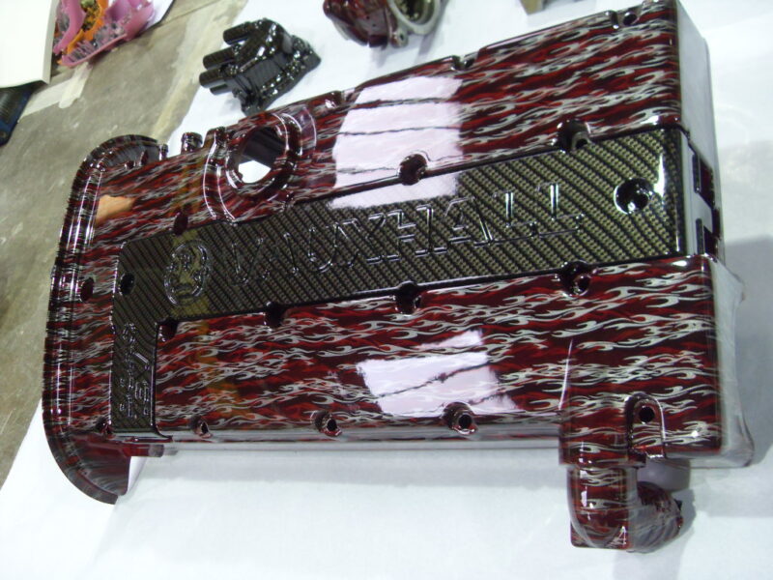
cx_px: 386
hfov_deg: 52.6
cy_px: 290
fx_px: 782
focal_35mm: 35
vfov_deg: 40.7
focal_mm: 6.3
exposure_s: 1/15
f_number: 2.8
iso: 200
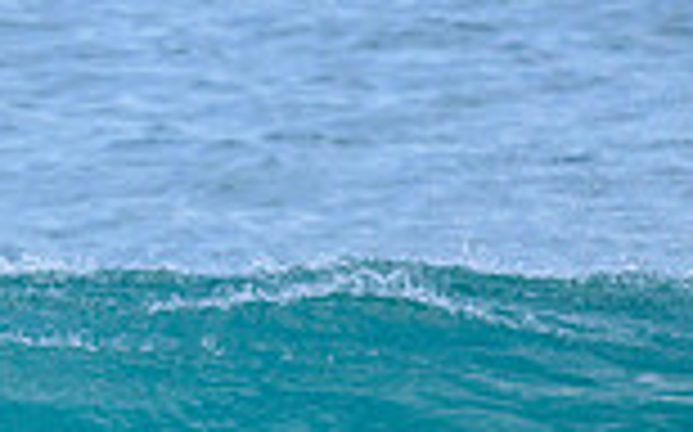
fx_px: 79473
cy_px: 743
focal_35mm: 4211
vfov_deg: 0.3
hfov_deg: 0.5
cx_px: -736
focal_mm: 800
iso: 640
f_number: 6.3
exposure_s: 1/2000
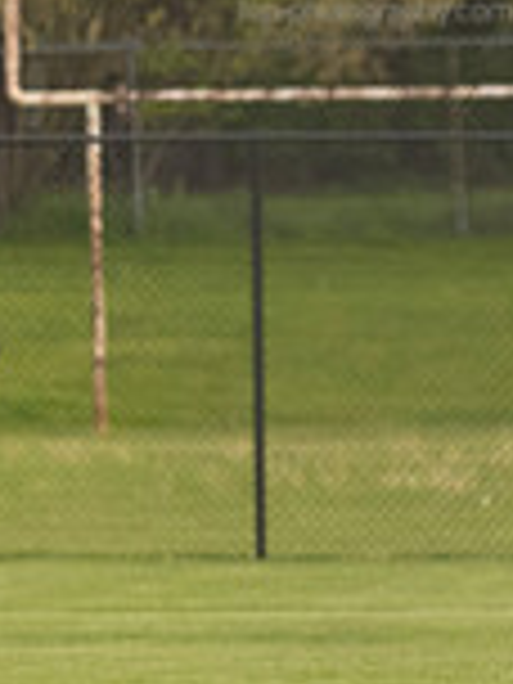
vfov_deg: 1.9
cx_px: -261
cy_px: 486
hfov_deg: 1.5
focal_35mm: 1017
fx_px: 20096
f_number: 5.6
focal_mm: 185
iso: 1000
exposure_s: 1/2000
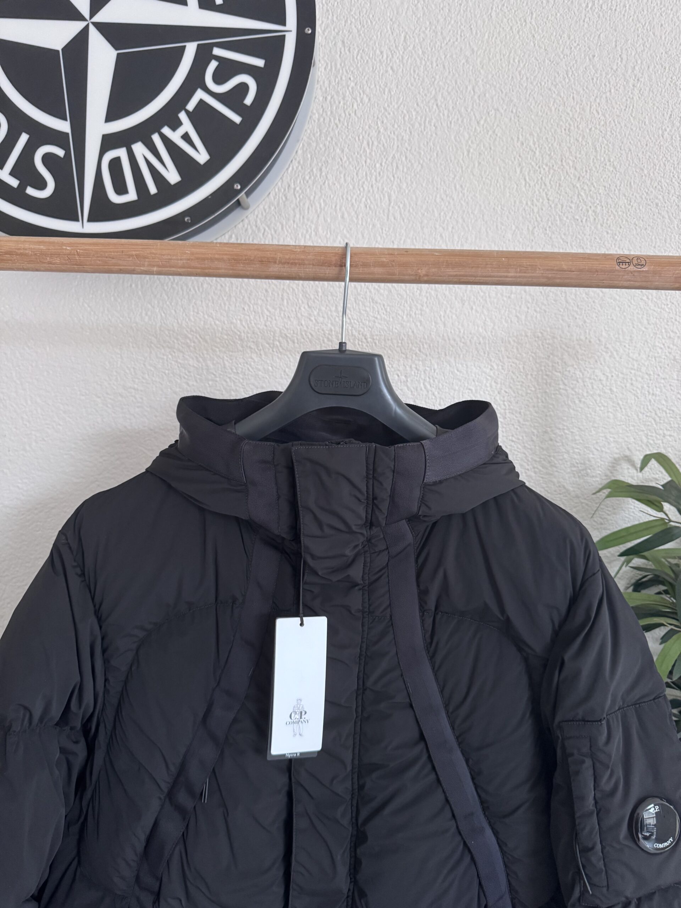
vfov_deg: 71.6
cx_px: 340
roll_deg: -1.7
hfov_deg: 56.8
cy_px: 454
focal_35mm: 24
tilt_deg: -3.4
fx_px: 630
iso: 400
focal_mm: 6.76
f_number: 1.78
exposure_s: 1/60
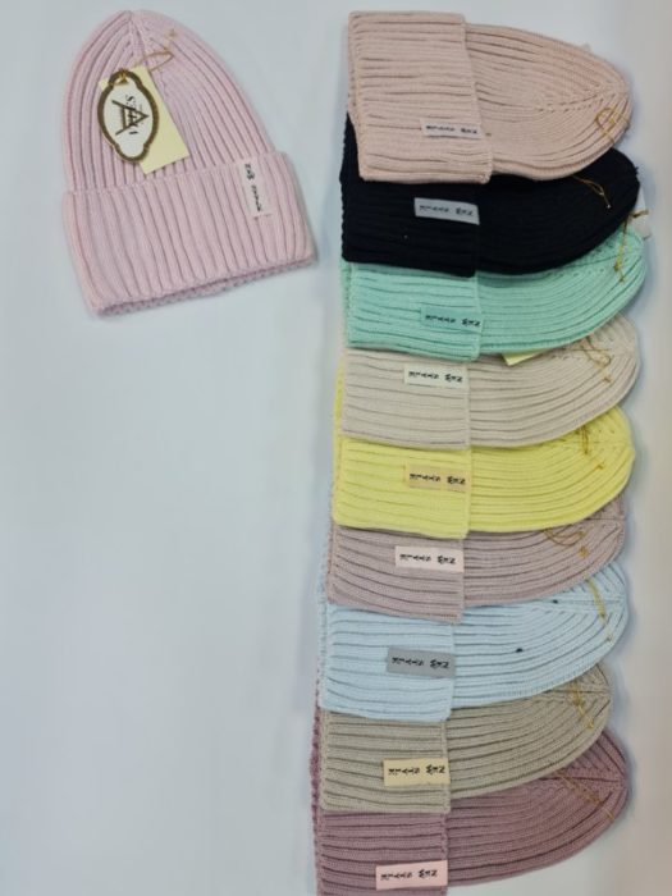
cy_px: 448
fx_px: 647
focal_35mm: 25
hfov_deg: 54.9
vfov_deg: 69.4
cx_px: 336
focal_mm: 7
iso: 80
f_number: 1.8
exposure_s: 1/100
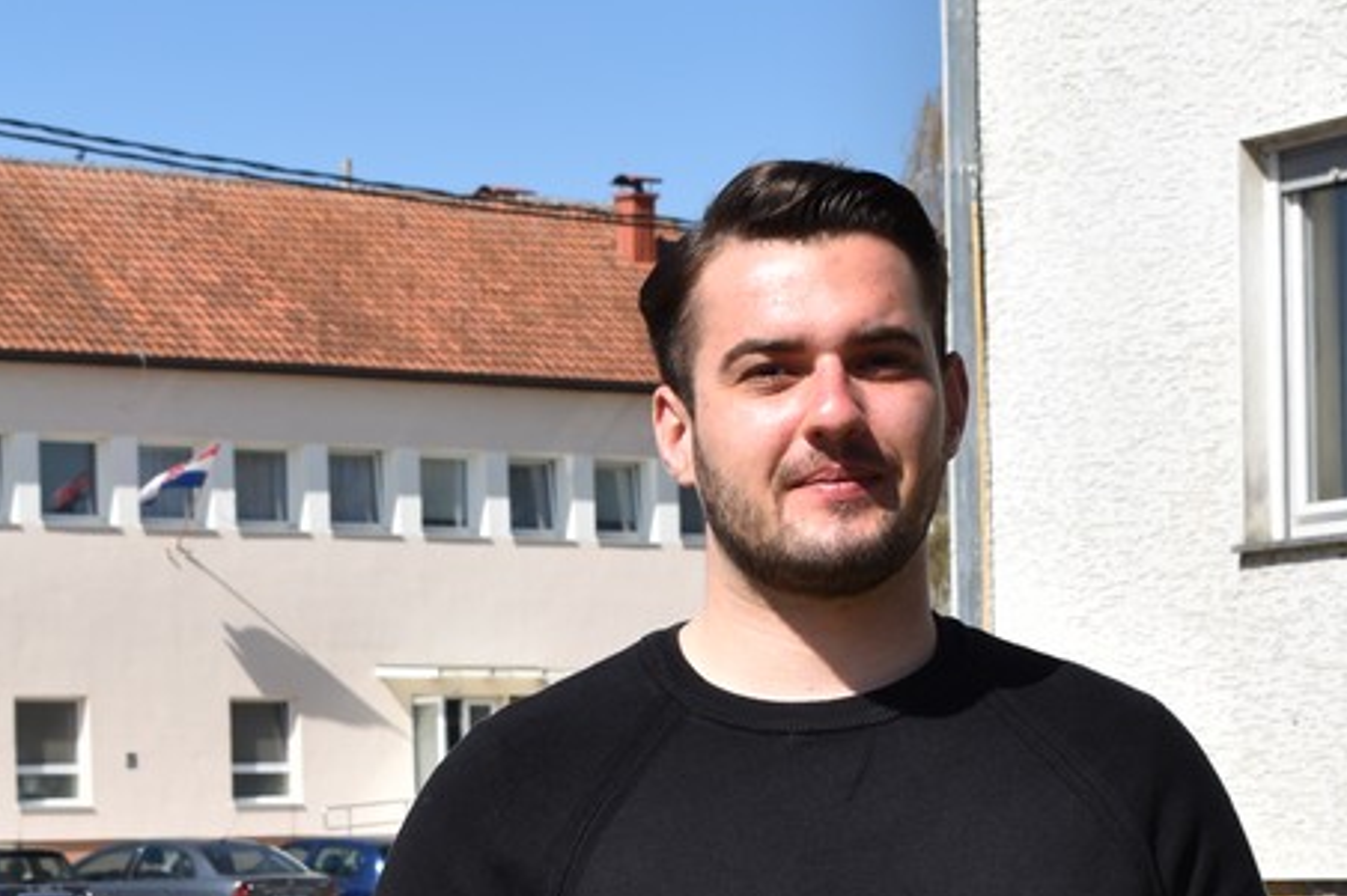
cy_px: 981
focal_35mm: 136
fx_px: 5087
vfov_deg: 10.0
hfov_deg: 15.1
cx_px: 781
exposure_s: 1/200
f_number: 13
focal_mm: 40
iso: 100
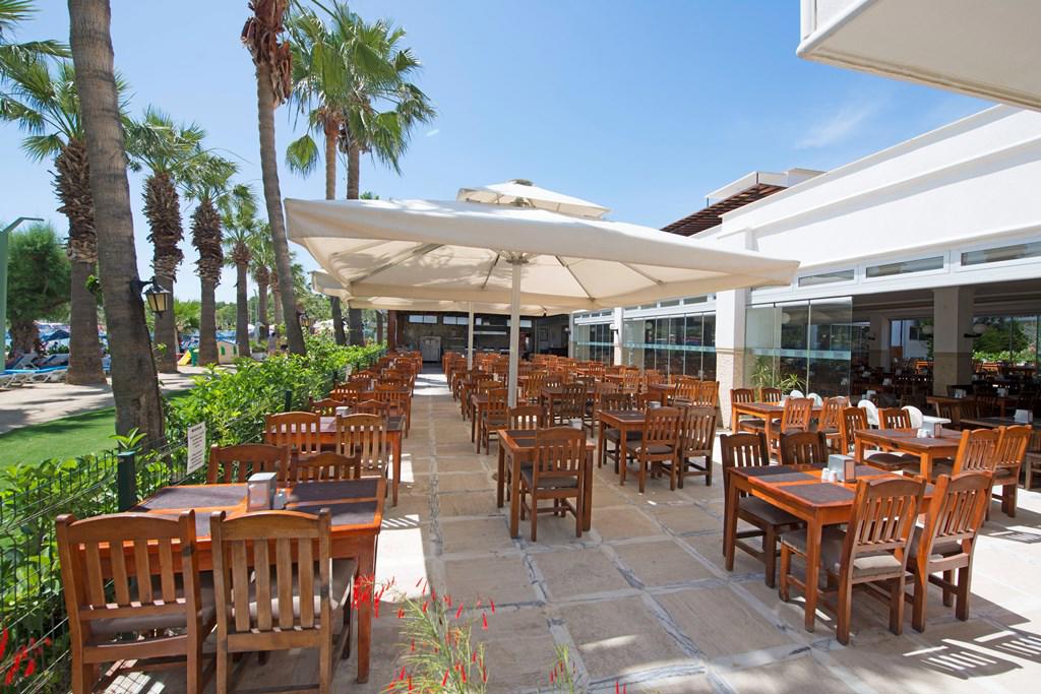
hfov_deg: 104.2
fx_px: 405
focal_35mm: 14
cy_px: 347
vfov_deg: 81.2
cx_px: 520
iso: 100
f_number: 8
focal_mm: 14
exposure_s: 1/160
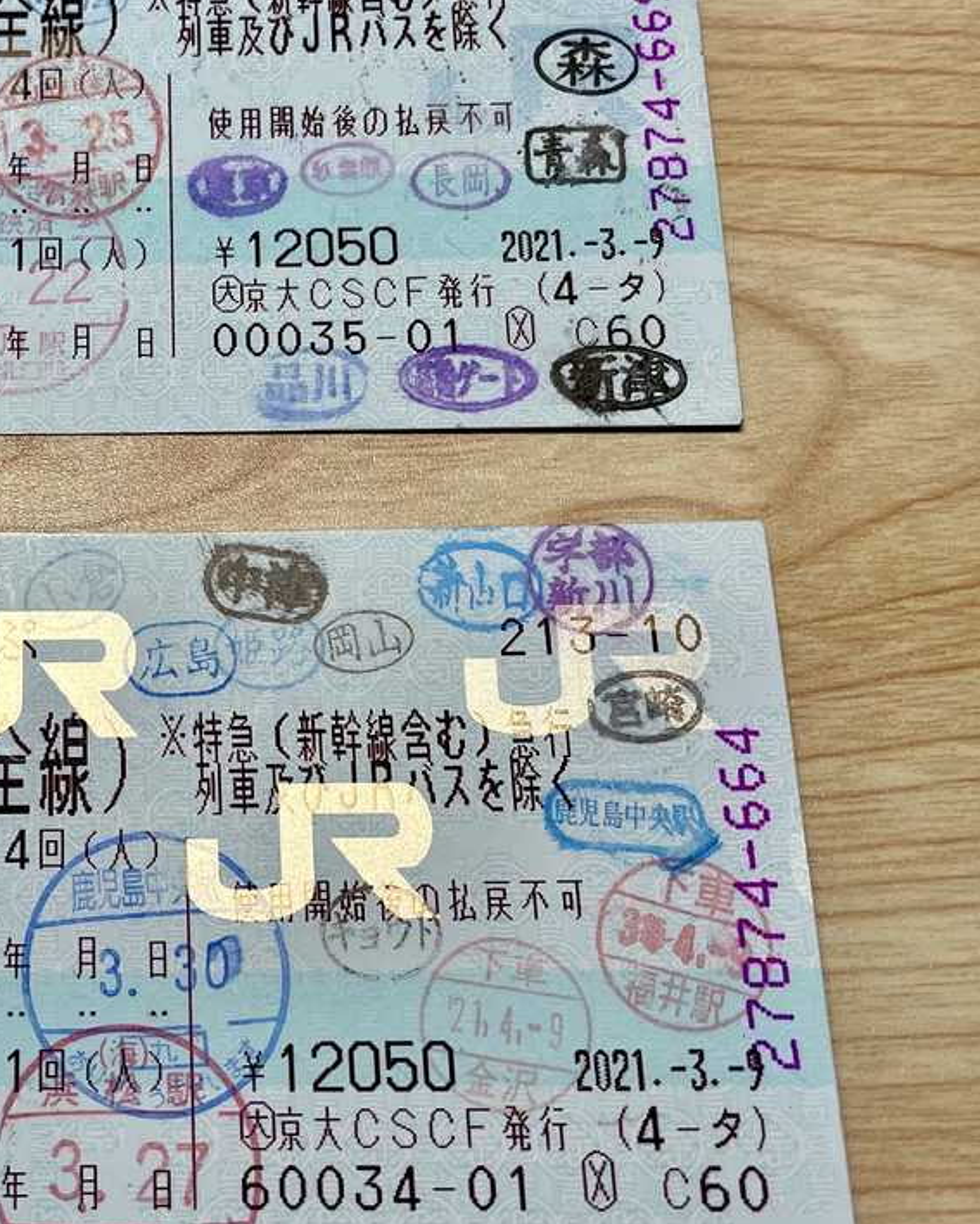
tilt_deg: -72.8
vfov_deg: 42.9
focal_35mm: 43
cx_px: 3
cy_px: 584
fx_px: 1558
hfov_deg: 32.2
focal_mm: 4.2
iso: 64
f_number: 1.6
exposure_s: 1/120
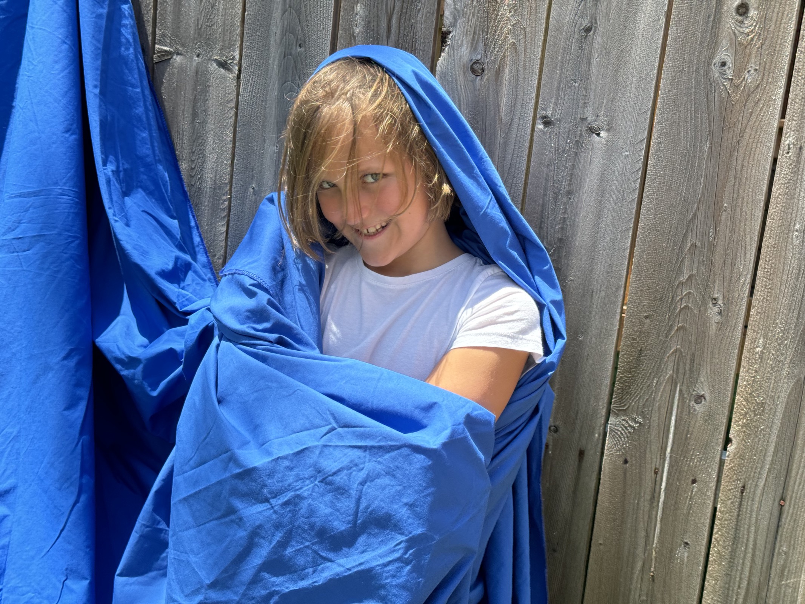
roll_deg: -4.1
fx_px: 1116
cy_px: 302
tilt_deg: -12.0
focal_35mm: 48
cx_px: 402
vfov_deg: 30.3
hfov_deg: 39.7
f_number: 1.78
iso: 64
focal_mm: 6.76
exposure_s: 1/900
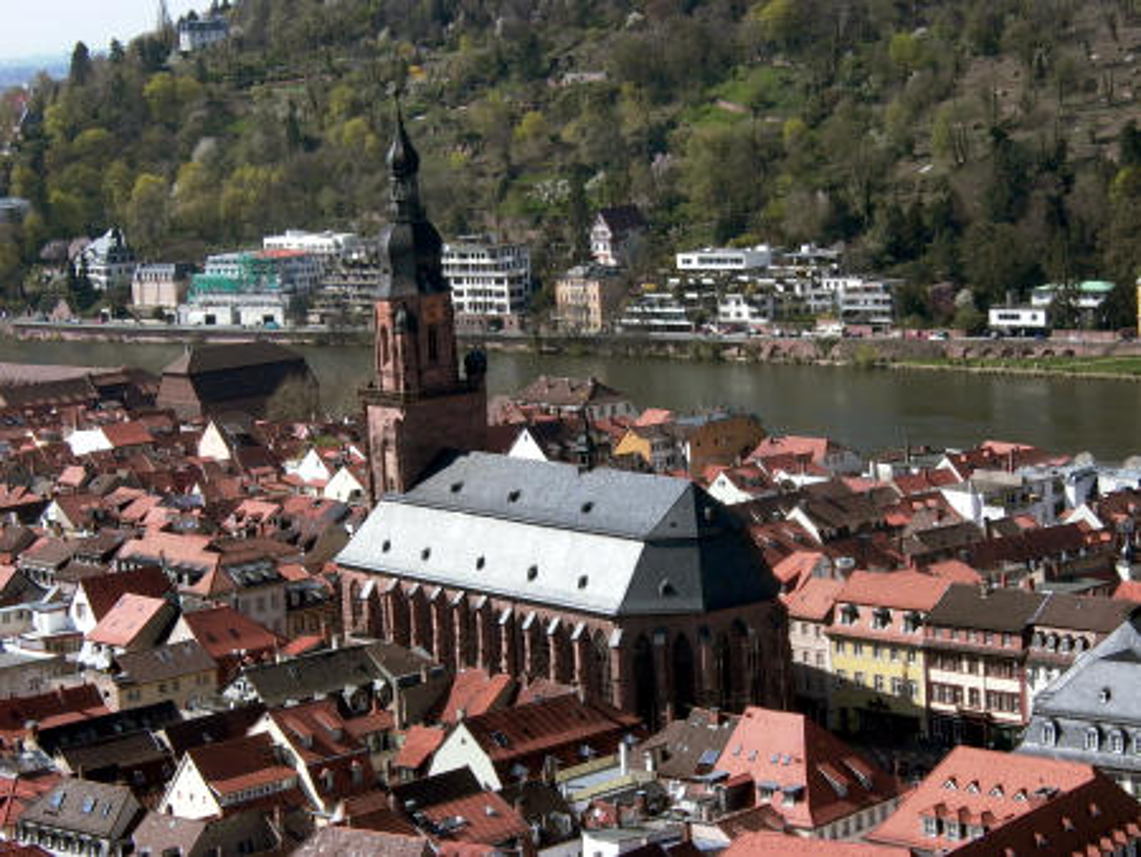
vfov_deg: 14.8
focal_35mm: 100
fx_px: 3298
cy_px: 428
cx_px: 570
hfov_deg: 19.6
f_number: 5.68
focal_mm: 20.74
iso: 100
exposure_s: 1/652
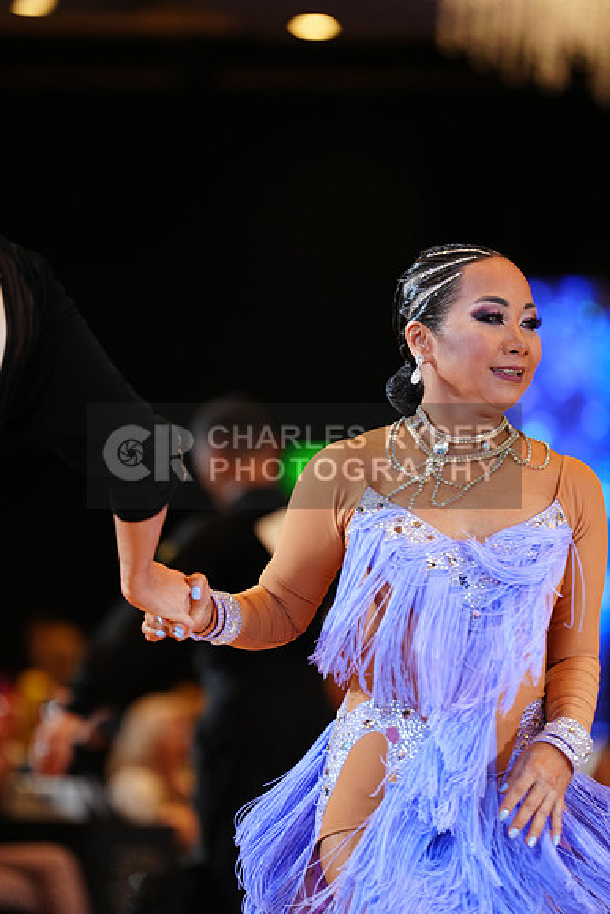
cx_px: 305
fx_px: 5080
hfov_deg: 6.9
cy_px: 457
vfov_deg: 10.3
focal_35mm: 200
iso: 1600
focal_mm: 200
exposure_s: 1/400
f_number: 2.8
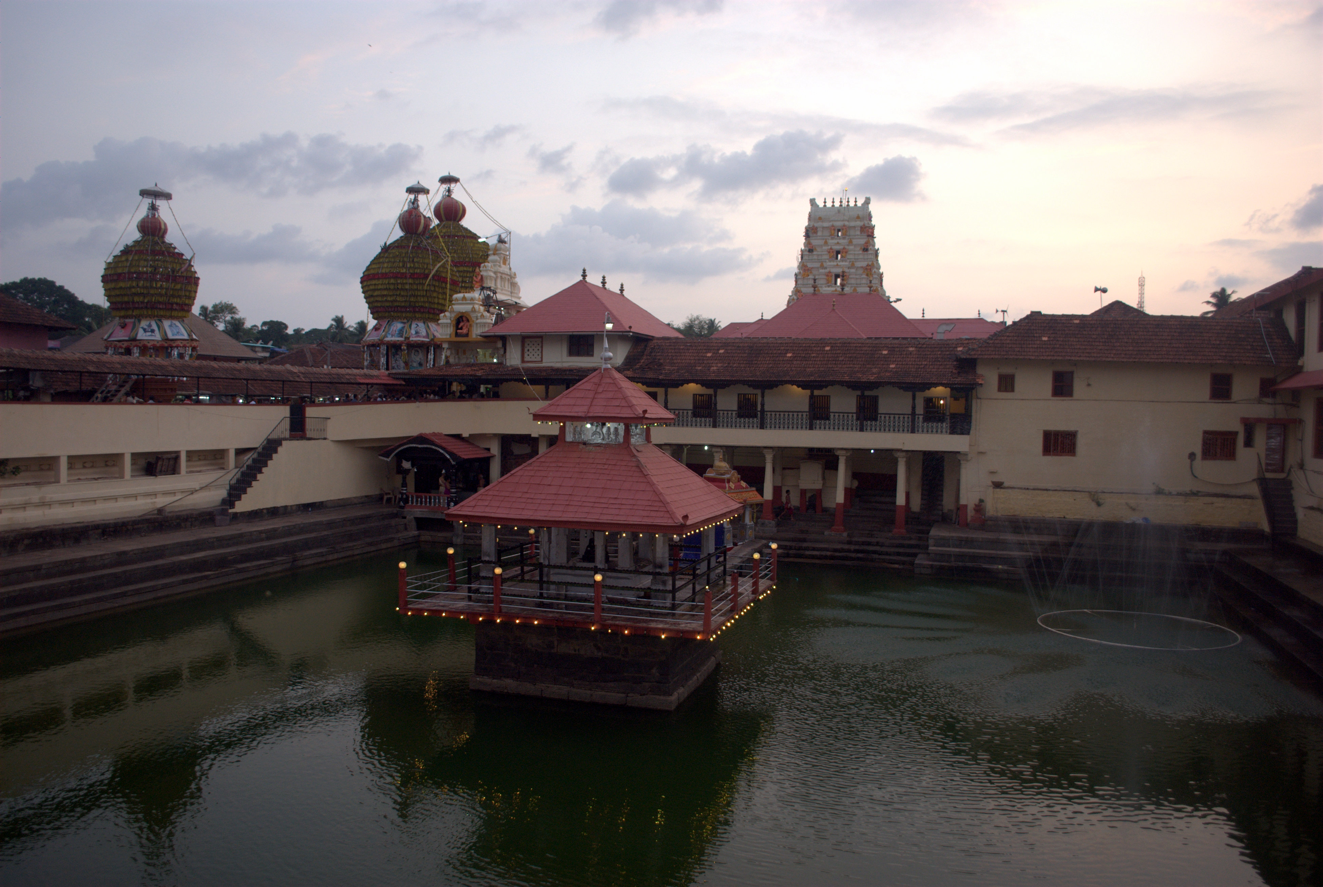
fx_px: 994
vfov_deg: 48.1
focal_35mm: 27
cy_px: 444
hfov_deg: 67.3
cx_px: 662
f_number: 3.5
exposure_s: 1/60
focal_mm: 18
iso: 360
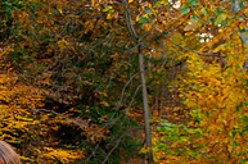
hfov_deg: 15.8
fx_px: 853
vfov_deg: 10.9
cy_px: 178
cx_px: -68
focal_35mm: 124
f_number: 5.6
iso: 500
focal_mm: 34
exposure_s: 1/160
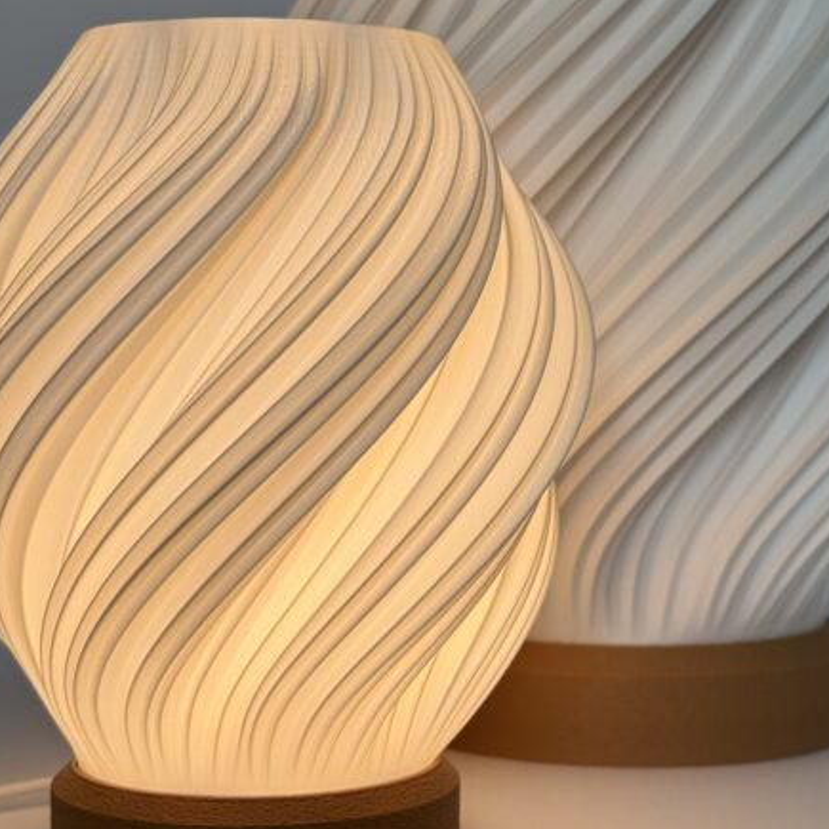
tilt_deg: -1.7
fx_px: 2113
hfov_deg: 22.2
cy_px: 362
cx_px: 475
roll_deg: -0.8
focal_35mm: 78
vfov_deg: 22.2
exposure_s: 1/200
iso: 50
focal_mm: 6.76
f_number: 1.78
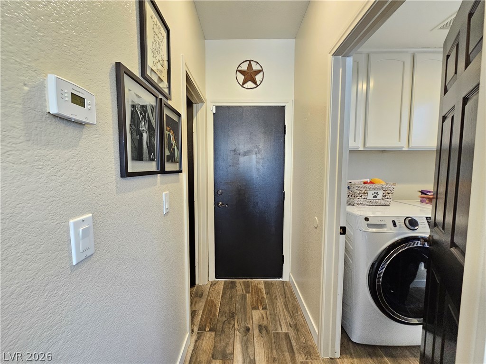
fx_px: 183
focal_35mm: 13
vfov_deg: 89.9
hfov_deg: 106.2
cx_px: 243
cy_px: 182
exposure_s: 1/30
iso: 500
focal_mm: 2.2
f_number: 2.2
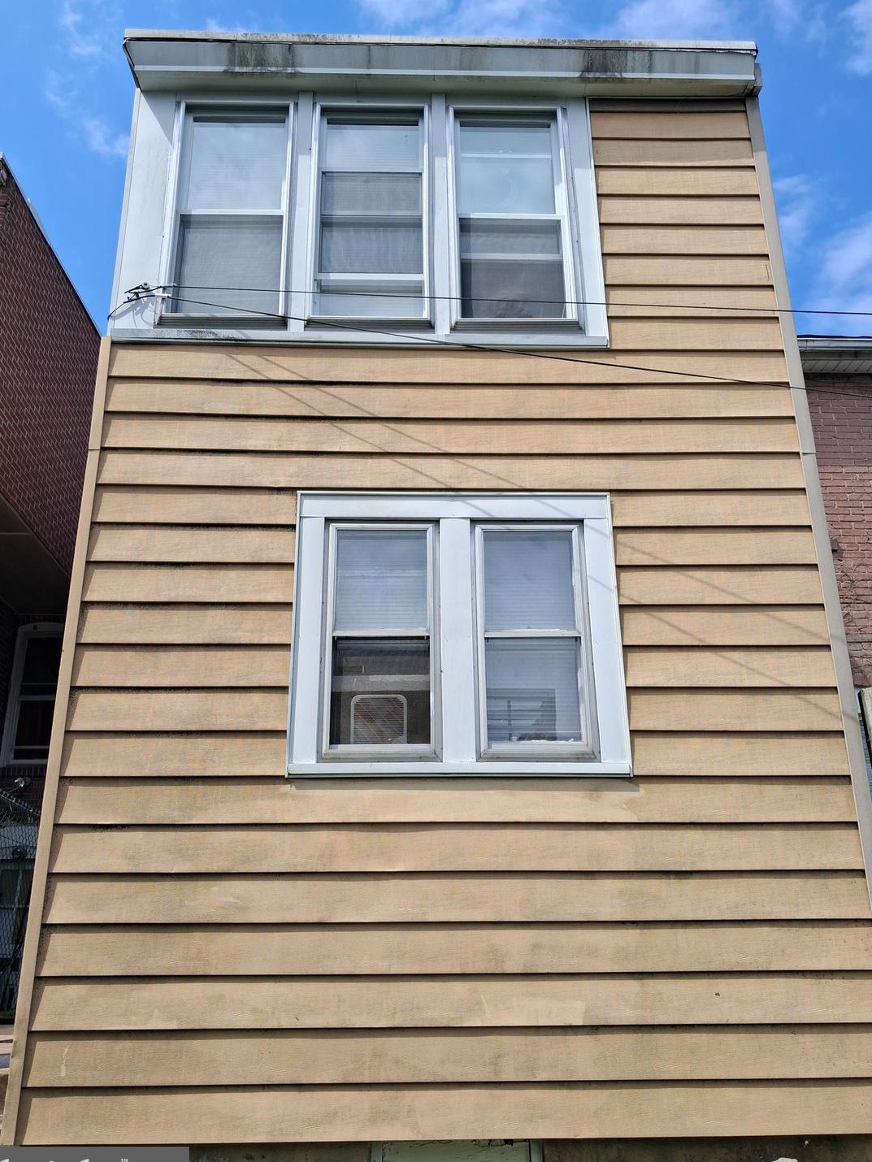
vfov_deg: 61.6
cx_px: 454
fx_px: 974
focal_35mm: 29
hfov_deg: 48.2
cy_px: 589
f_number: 1.8
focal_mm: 4
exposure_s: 1/586
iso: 20
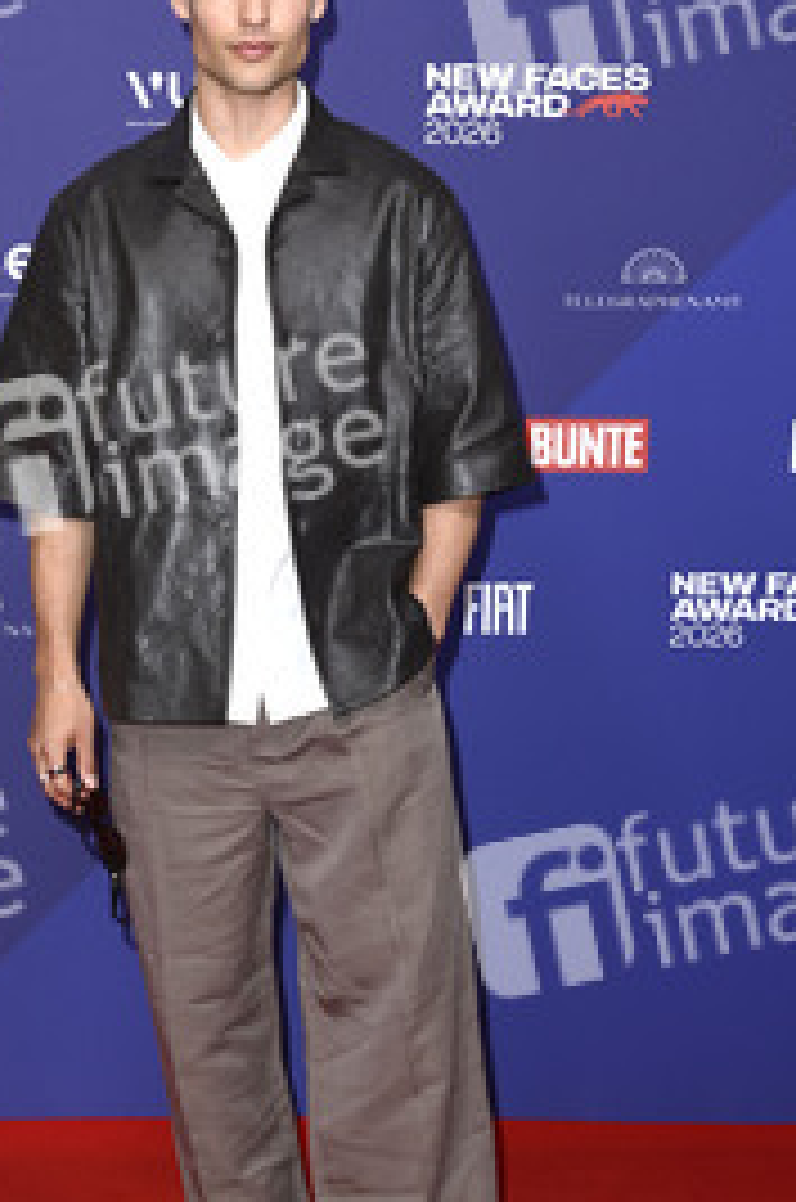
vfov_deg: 28.1
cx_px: 283
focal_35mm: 72
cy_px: 666
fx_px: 2397
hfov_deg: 18.8
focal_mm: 48
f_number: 5.6
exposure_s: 1/250
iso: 500
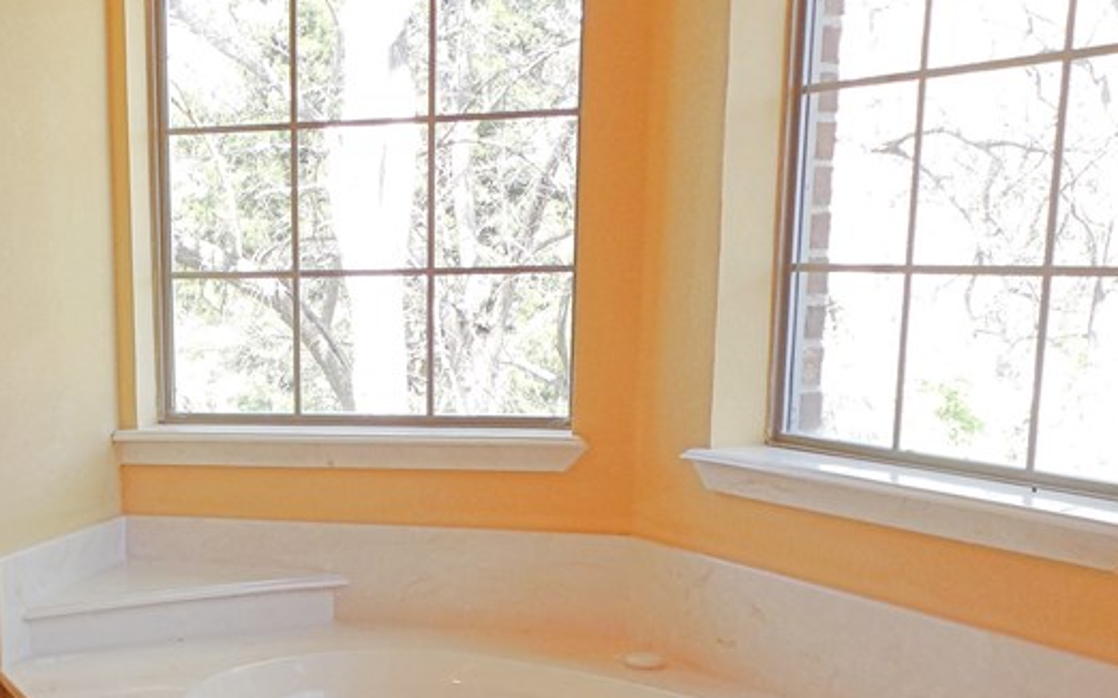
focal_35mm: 52
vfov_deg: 24.1
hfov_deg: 37.3
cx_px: 203
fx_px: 1584
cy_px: 636
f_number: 3.3
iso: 125
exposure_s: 1/40
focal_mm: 4.5
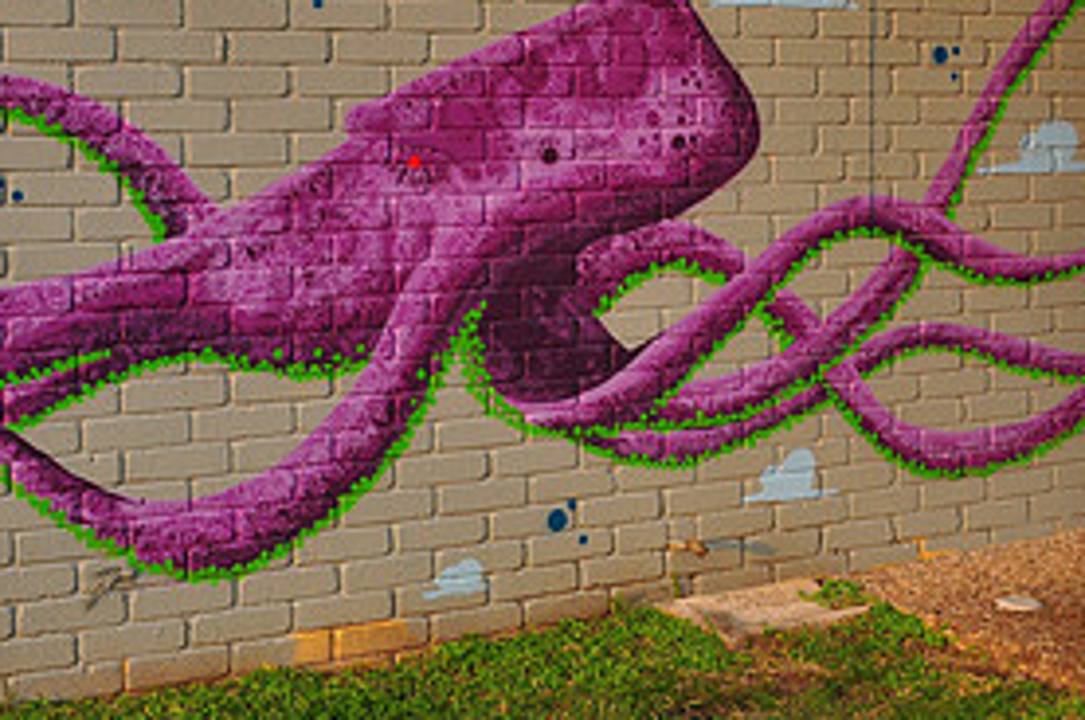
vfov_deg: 19.4
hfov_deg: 29.2
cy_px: 108
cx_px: 670
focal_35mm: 69
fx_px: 2077
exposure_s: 1/160
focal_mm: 22
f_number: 7.1
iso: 200
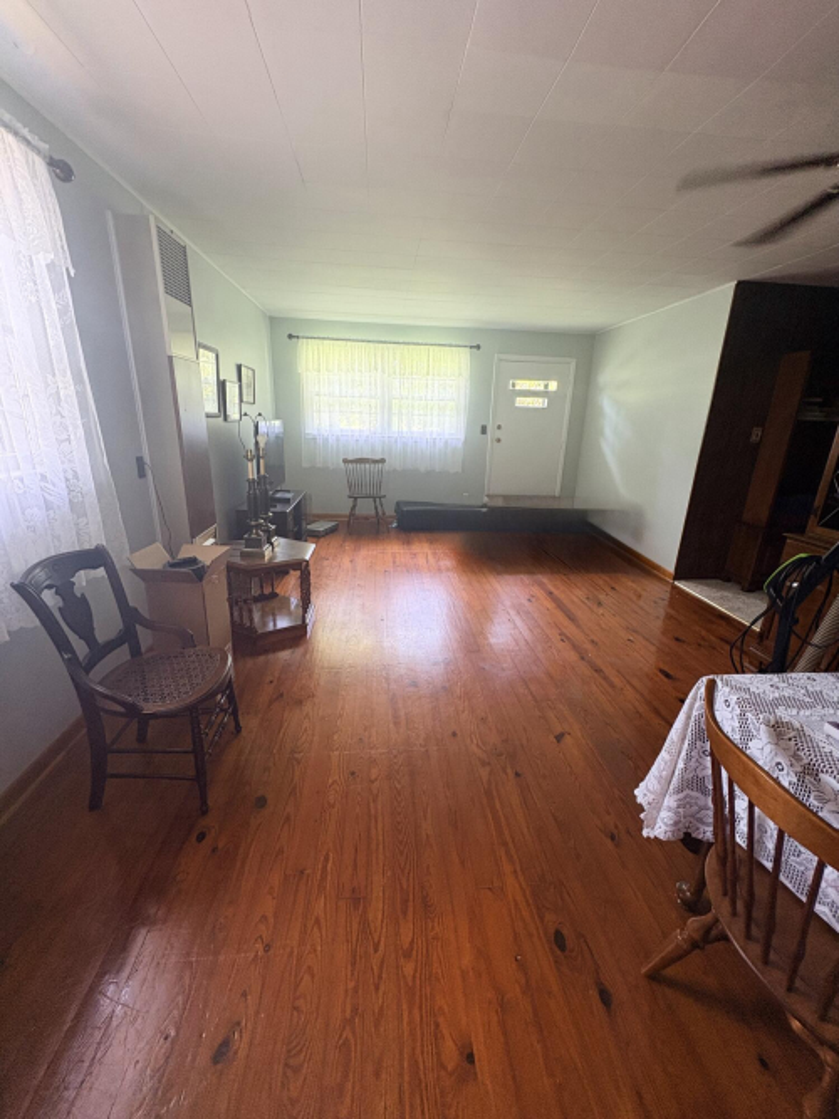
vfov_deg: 102.1
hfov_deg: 85.7
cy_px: 560
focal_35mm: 14
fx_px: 453
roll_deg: -2.1
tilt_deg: -17.0
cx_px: 420
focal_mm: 2.22
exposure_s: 1/61
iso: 250
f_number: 2.2
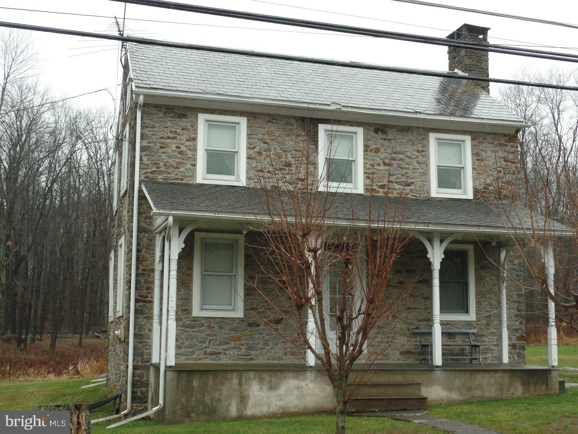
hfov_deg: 36.8
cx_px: 289
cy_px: 217
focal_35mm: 52
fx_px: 868
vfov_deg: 28.0
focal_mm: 9.2
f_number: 3.4
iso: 80
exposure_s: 1/90
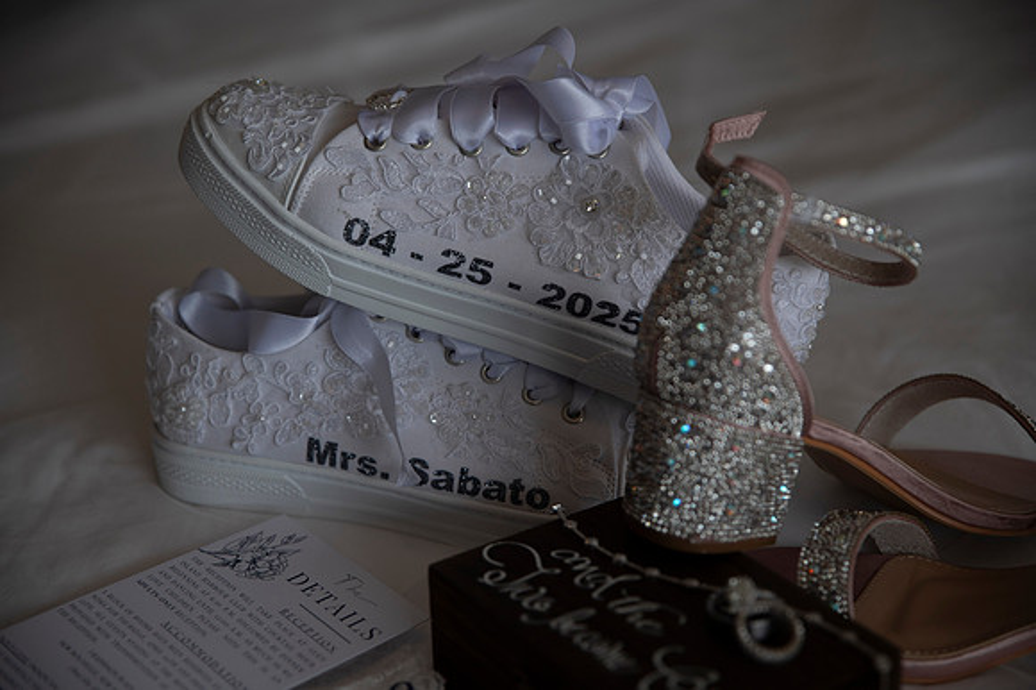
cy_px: 345
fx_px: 2013
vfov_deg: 19.4
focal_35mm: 70
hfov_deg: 28.9
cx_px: 518
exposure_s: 1/640
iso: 400
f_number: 2.8
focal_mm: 70
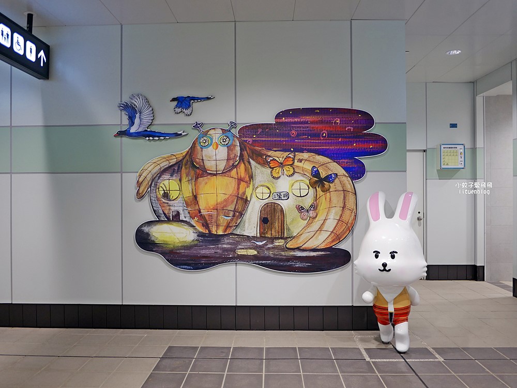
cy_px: 194
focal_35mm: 28
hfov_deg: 63.4
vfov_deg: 49.8
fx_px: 418
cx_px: 258
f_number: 2.5
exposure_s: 1/60
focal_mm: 14
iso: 500
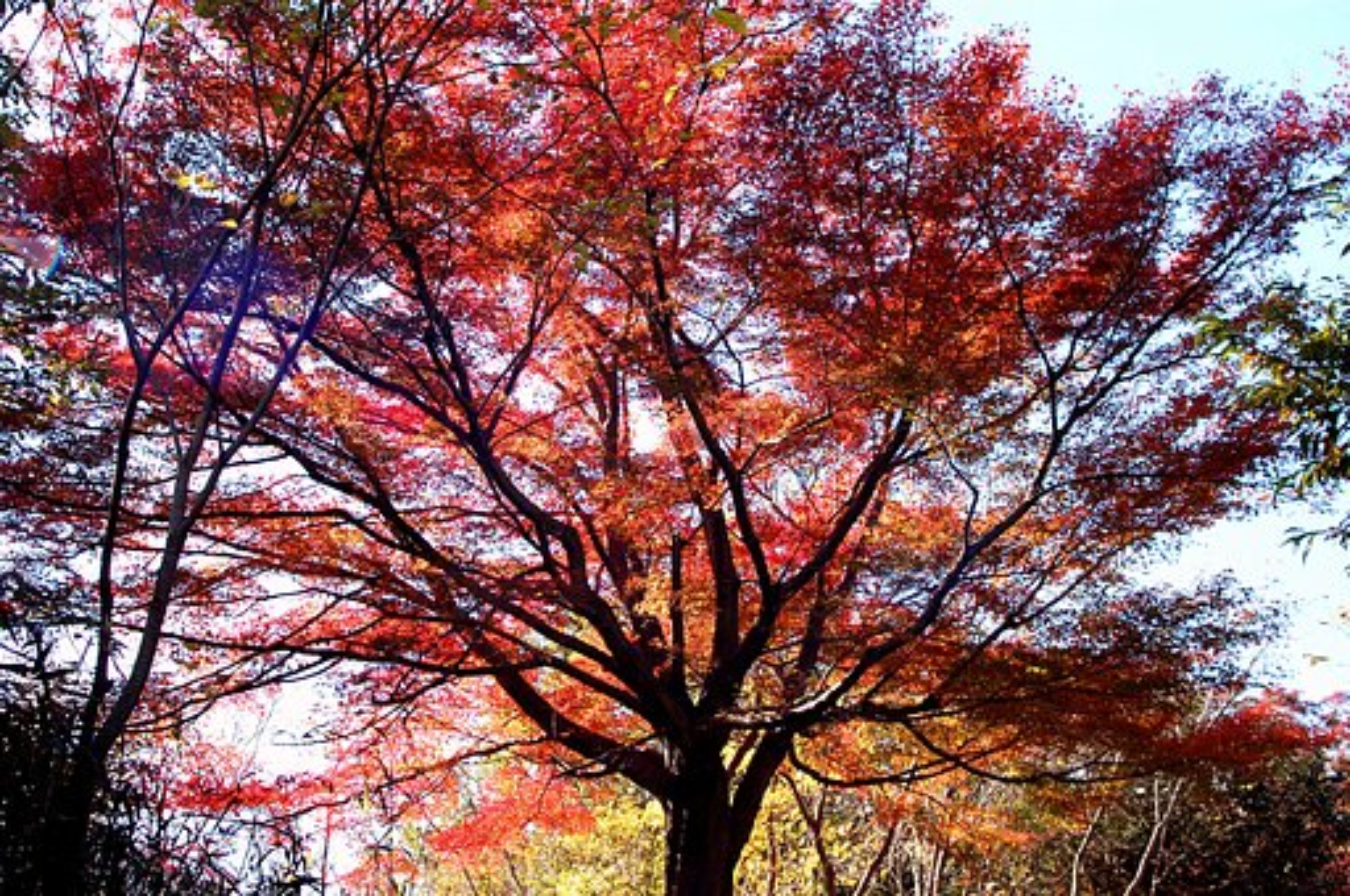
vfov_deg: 26.4
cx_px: 675
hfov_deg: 38.9
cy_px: 448
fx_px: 1910
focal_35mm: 51
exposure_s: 1/160
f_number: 6.3
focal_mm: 34
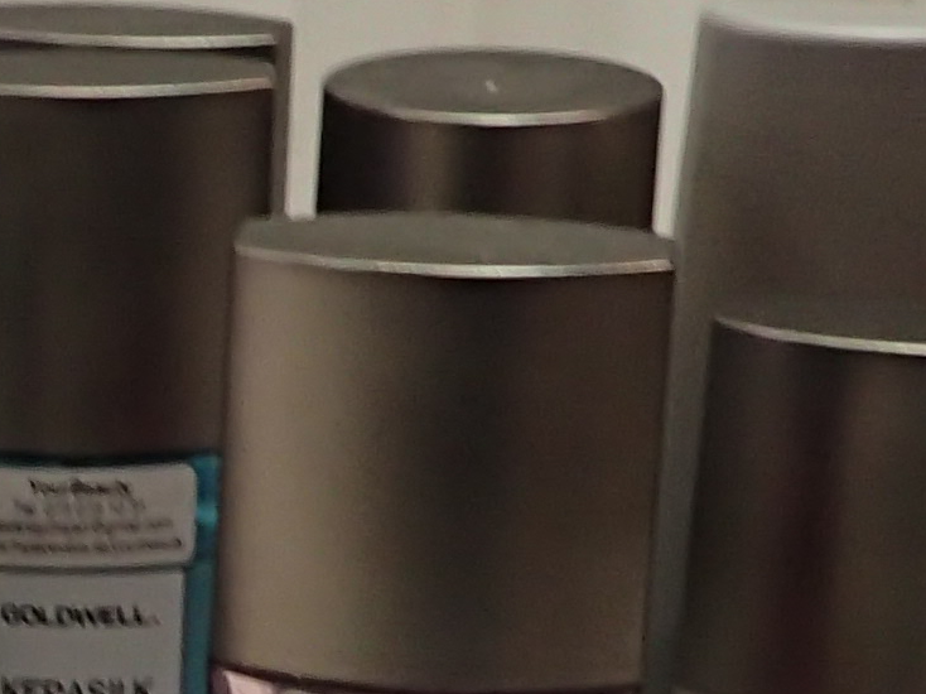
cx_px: -463
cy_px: 1032
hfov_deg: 12.0
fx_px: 4198
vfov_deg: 9.2
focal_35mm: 157
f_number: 2
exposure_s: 1/60
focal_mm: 4.5
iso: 125
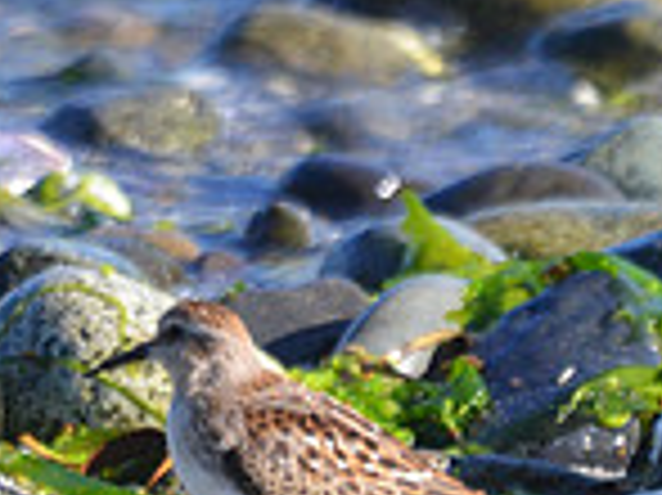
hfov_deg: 1.2
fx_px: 32599
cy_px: 135
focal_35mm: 1706
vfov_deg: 0.9
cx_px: 270
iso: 1100
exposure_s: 1/500
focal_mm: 300
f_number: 5.6
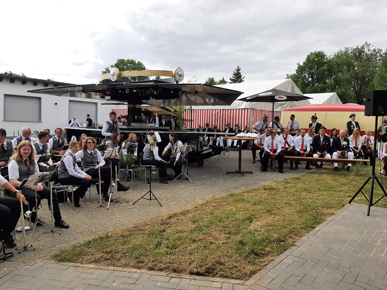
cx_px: 194
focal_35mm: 26
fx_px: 291
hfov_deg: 67.3
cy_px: 145
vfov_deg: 53.1
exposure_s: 1/1351
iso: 40
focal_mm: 3.93
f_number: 1.7
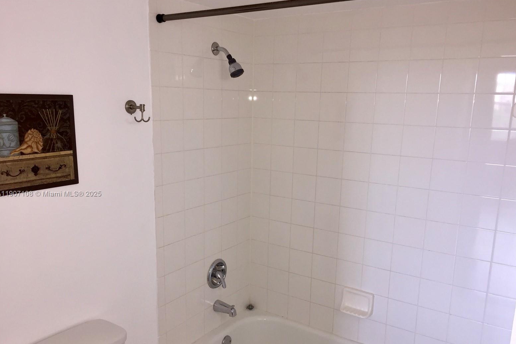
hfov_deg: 60.3
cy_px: 194
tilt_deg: -12.6
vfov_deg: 42.2
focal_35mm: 31
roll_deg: -1.9
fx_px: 444
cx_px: 260
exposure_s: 1/30
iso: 50
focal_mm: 4.15
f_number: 2.2
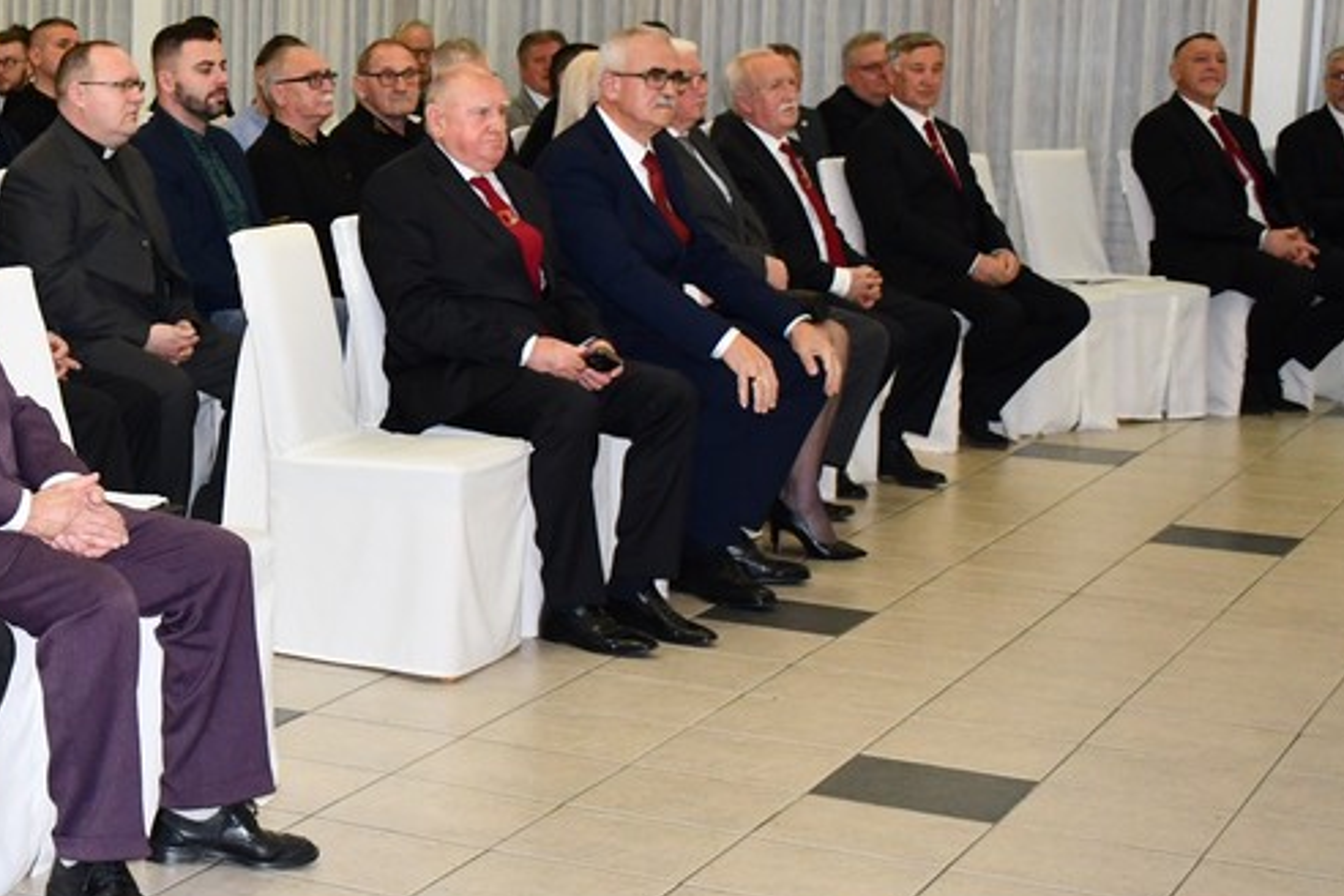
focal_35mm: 75
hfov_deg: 25.5
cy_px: 296
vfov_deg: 18.1
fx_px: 2800
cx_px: -36
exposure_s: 1/60
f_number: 3.8
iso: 1250
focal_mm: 24
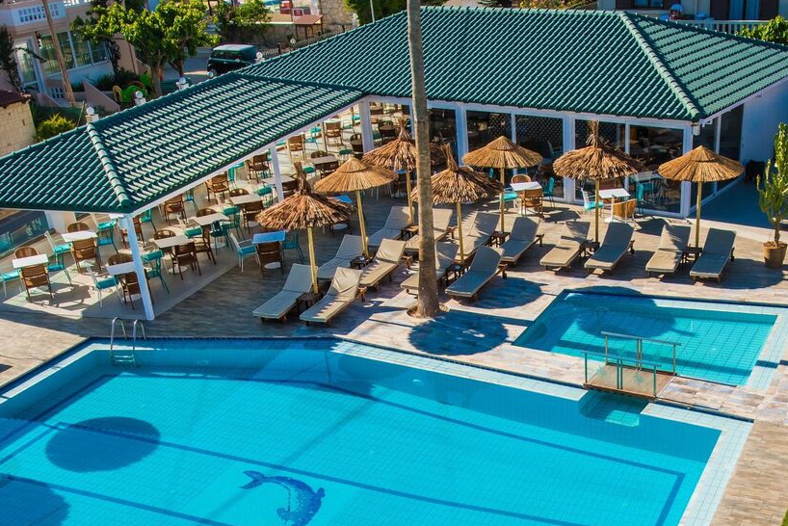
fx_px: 963
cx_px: 442
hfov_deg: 44.4
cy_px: 471
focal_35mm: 44
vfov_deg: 29.3
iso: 200
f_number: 13
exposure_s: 1/250
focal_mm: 24
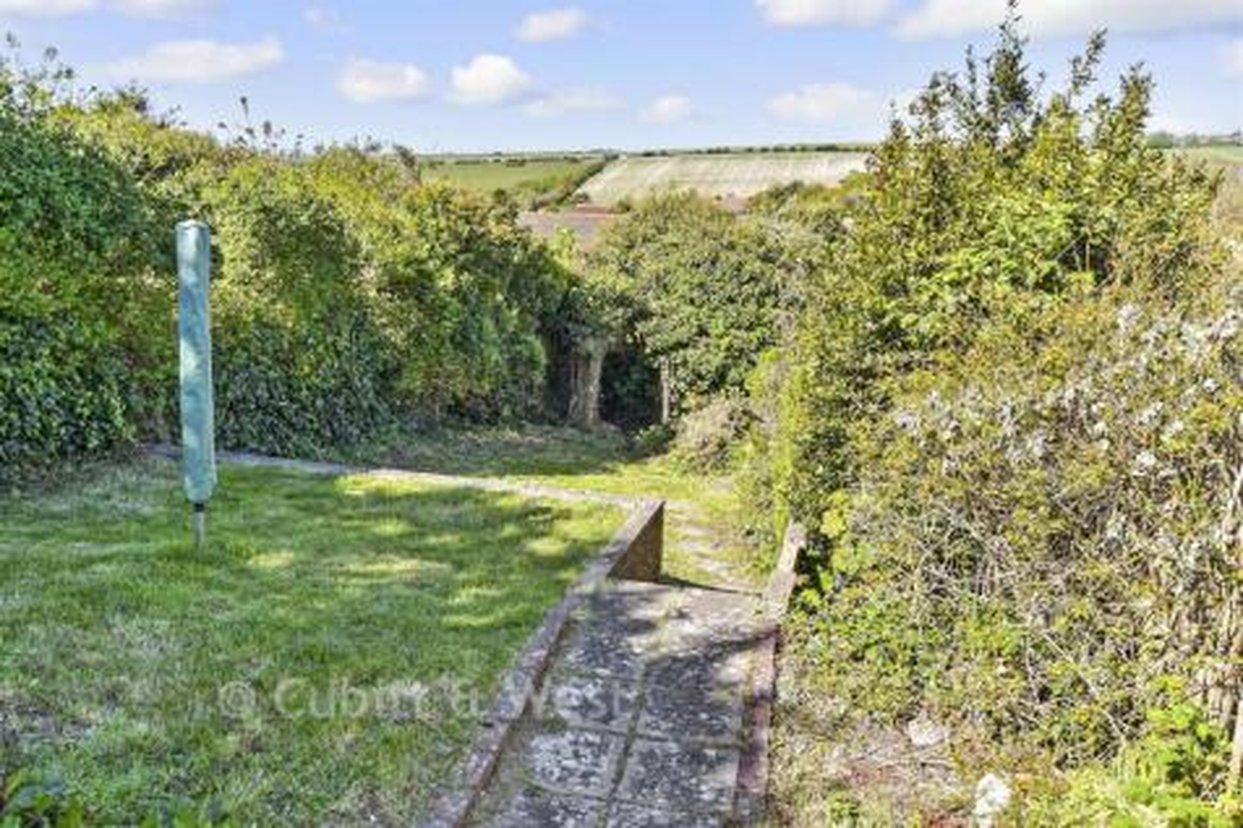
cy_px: 414
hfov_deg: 61.9
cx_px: 622
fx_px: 1035
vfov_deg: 43.6
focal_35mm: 30
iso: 200
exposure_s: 1/320
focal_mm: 20
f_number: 8
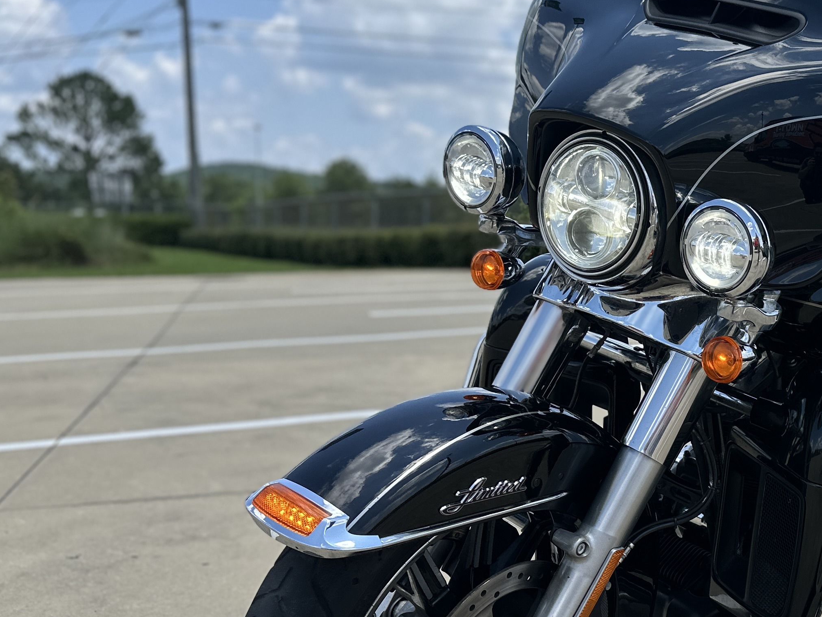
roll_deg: -1.4
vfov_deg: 30.2
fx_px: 1140
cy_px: 337
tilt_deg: -5.1
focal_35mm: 48
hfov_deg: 36.8
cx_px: 762
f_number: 1.78
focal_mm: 6.86
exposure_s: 1/3356
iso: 80
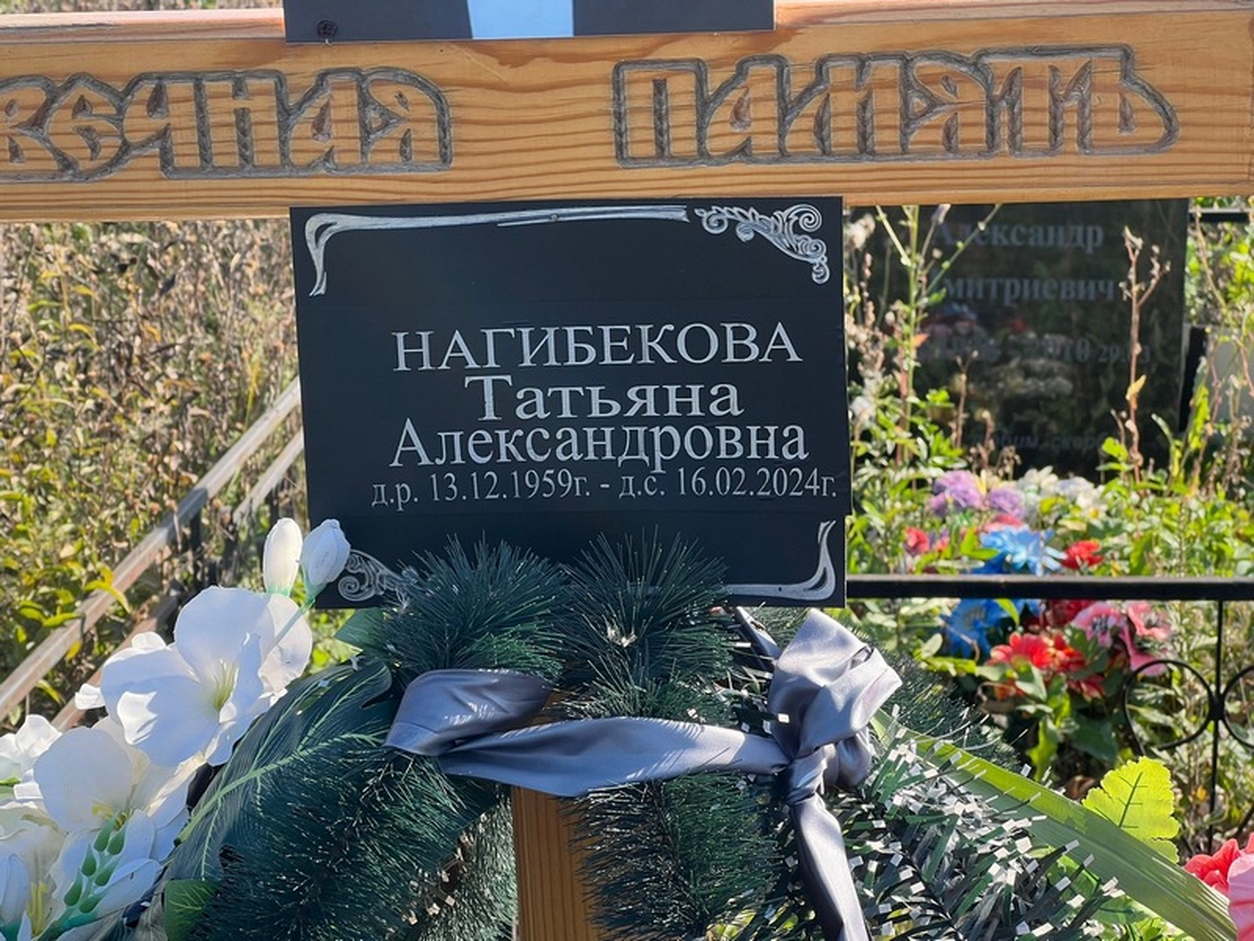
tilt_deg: -14.9
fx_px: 2789
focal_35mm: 77
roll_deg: +1.2
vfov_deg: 19.1
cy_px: 470
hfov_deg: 25.3
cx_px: 627
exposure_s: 1/155
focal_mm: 9
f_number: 2.8
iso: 32
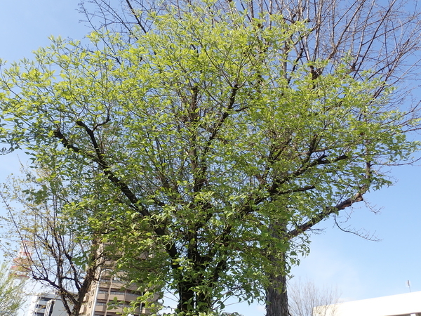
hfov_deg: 60.0
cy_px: 158
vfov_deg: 46.8
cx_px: 210
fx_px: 365
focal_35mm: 30
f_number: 3.2
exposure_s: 1/640
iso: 100
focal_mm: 5.5
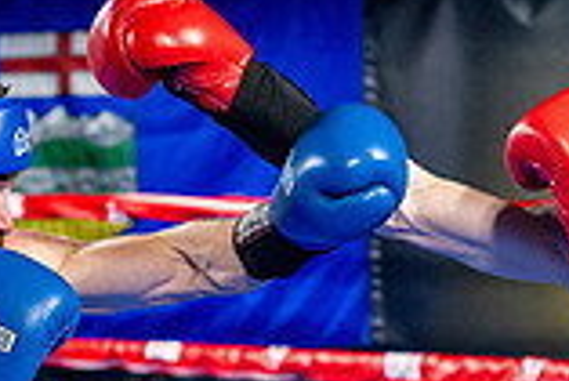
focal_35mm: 207
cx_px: 268
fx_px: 3275
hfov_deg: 9.9
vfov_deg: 6.6
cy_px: 503
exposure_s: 1/1000
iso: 4000
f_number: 2
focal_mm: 56
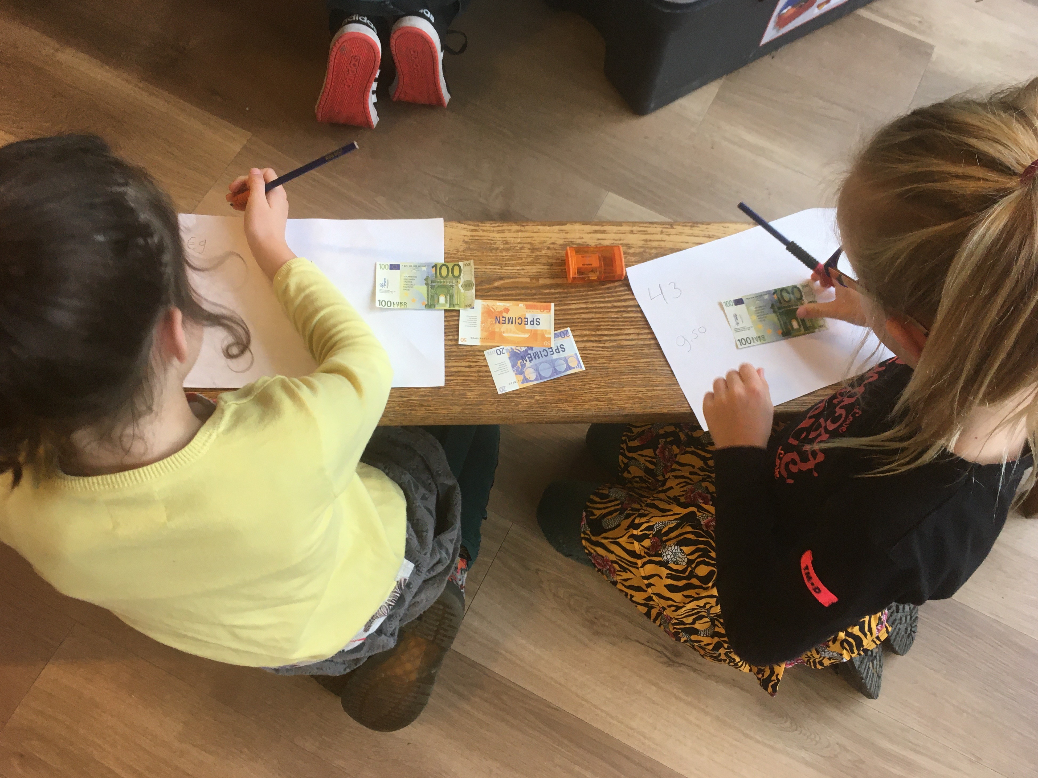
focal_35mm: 30
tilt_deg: -68.2
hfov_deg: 60.0
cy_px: 389
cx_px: 520
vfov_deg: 46.8
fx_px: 900
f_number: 2.2
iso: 40
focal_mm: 4.15
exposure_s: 1/33
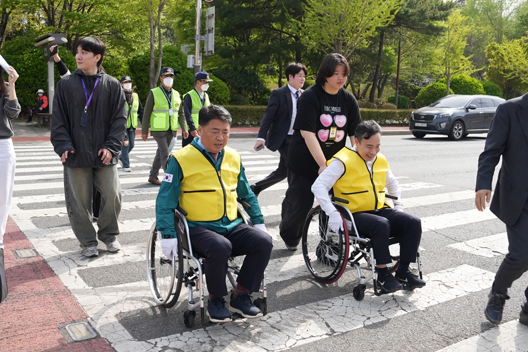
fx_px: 528
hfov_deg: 53.1
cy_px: 176
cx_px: 264
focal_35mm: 36
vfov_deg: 36.9
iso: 100
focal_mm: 24
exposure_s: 1/400
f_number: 4
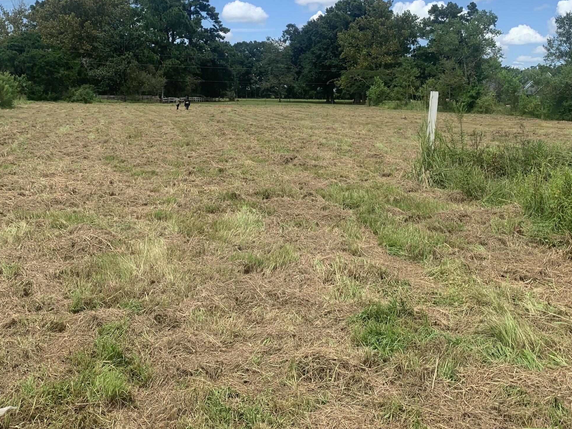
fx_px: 661
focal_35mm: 40
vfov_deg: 35.5
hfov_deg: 46.8
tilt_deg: -3.0
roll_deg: -1.0
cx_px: 293
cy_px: 134
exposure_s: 1/2114
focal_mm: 4.25
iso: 25
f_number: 1.8
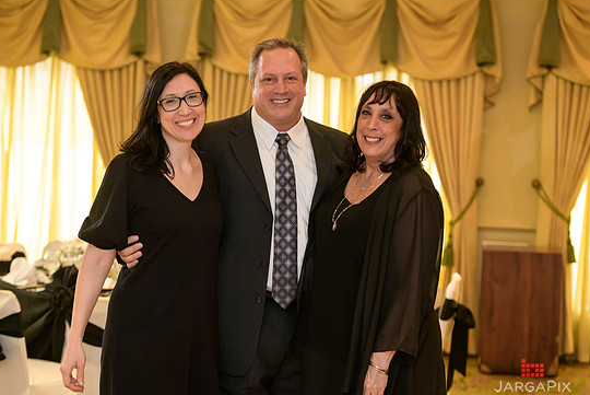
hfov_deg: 23.1
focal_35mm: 88
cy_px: 204
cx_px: 282
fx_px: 1443
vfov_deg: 15.6
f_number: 3.2
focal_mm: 82
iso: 1600
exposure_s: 1/125
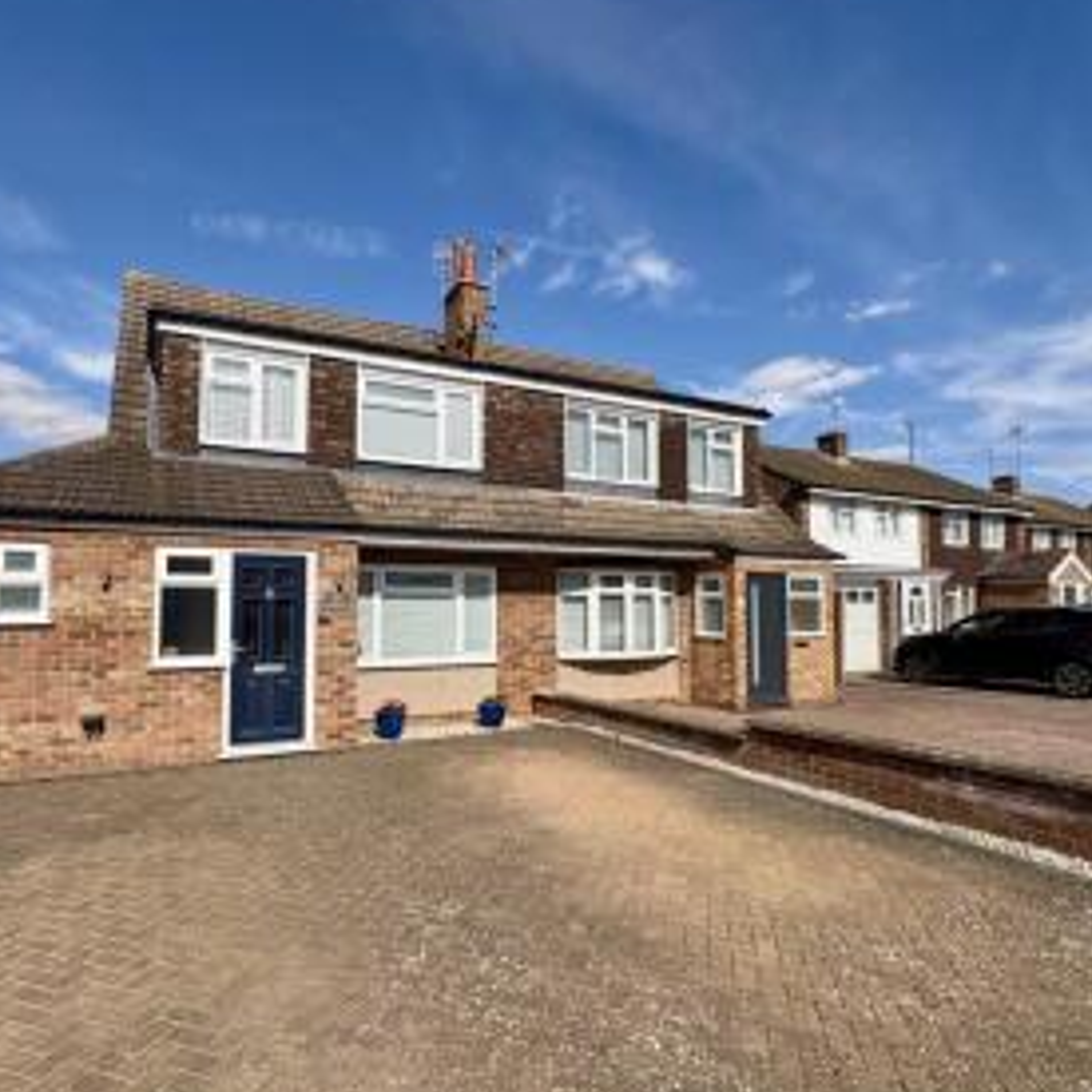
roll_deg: -1.1
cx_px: 478
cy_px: 570
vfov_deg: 77.6
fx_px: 678
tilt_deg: +2.9
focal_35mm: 19
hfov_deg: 77.3
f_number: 2.2
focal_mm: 2.22
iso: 50
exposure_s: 1/3717
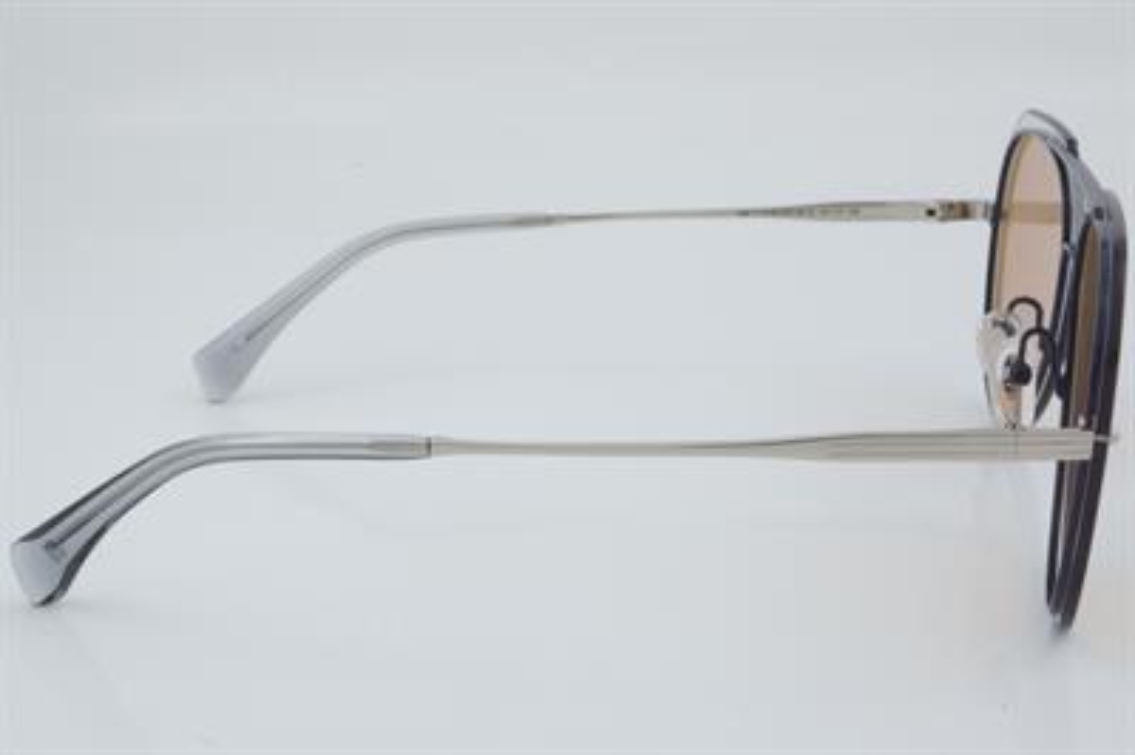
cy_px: 378
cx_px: 568
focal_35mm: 68
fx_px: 2126
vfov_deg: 20.1
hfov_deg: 29.9
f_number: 32
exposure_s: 1/3
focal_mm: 45
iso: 100
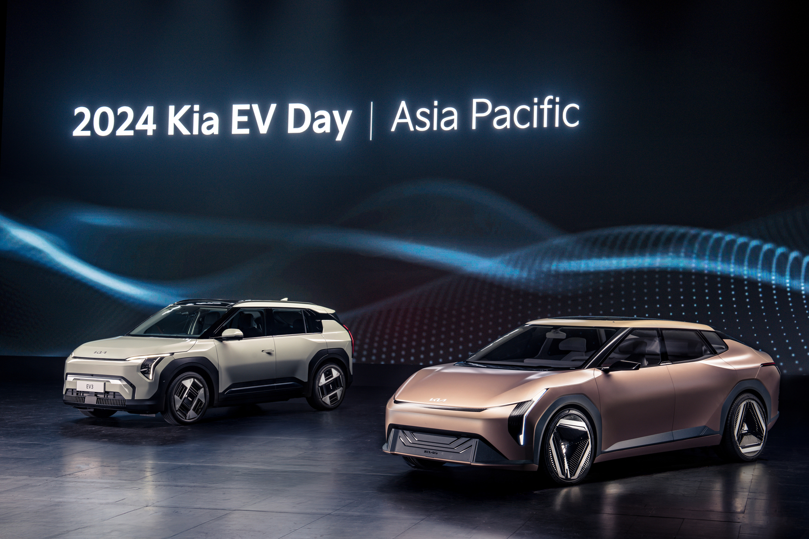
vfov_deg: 21.9
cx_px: 404
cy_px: 270
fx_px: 1393
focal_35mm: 62
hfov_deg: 32.4
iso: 100
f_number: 14
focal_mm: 62
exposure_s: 4
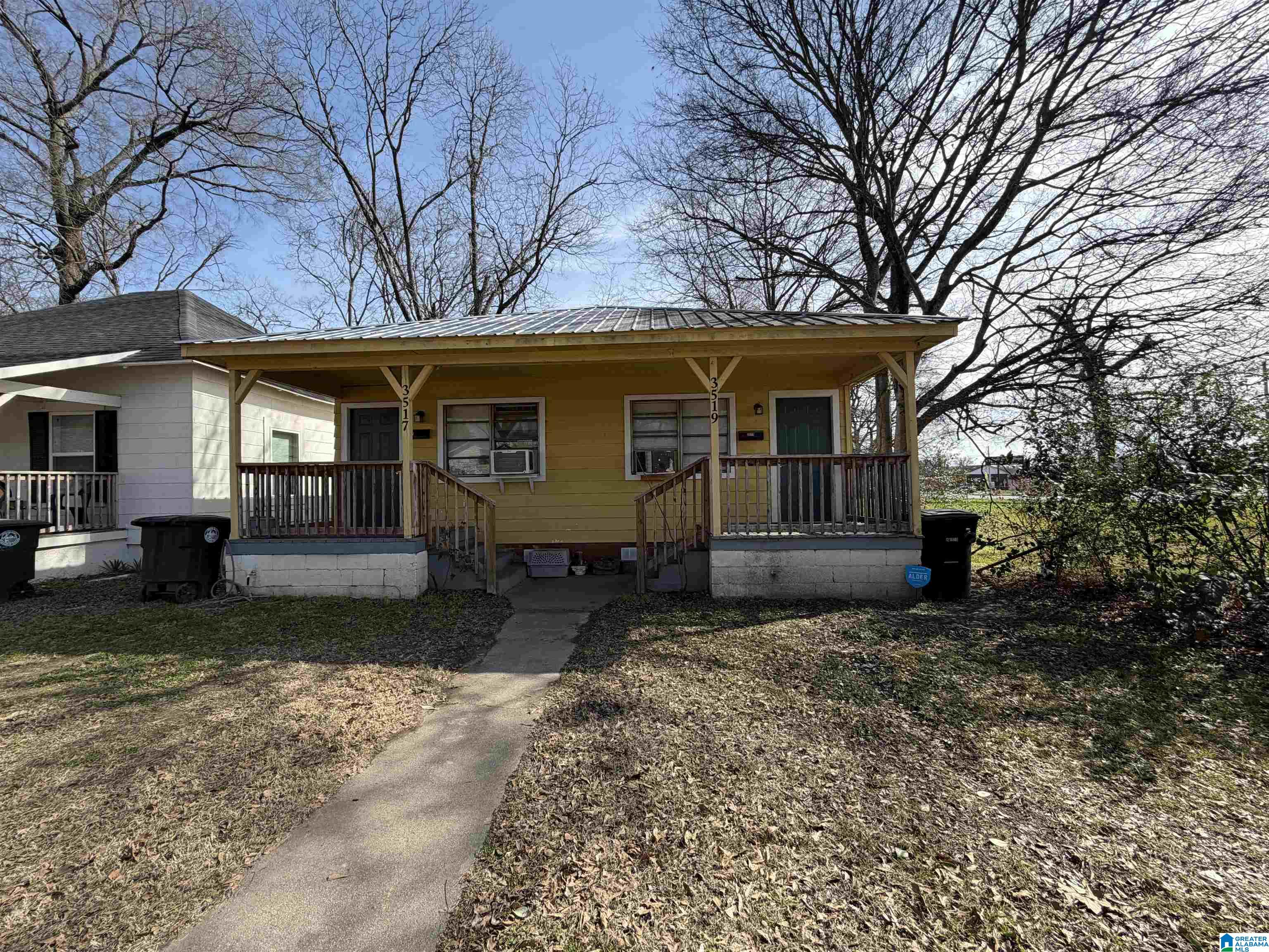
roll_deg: +0.3
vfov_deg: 85.7
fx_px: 513
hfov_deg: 102.1
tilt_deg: +1.2
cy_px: 476
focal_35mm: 14
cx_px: 634
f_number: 2.2
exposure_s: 1/770
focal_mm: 2.22
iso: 40
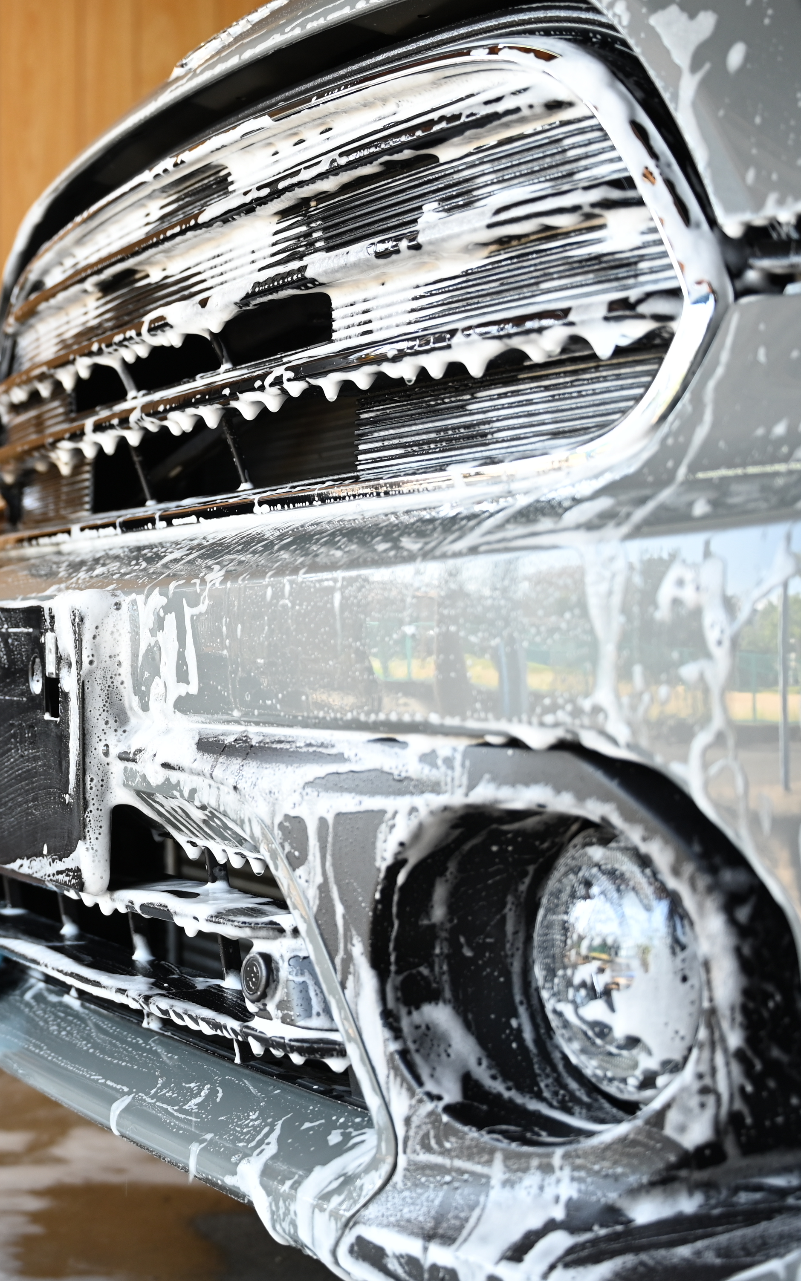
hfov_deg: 19.0
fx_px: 2305
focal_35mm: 66
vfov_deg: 31.1
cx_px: -70
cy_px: 640
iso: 400
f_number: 4
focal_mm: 43
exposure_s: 1/125
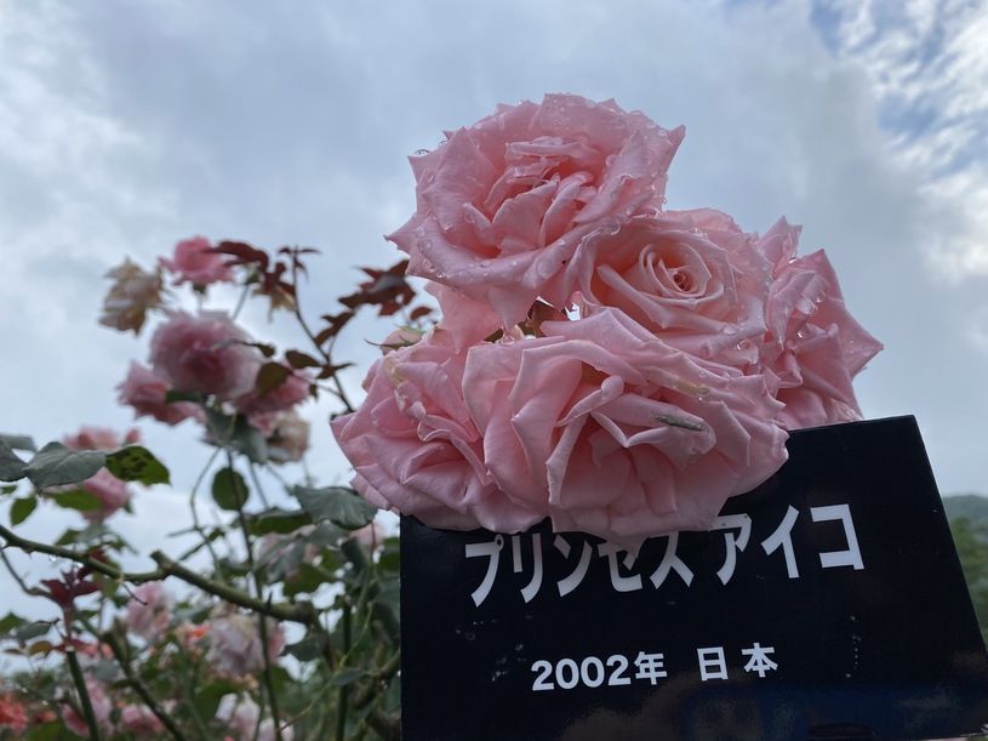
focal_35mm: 26
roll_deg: +3.5
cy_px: 370
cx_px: 494
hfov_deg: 67.3
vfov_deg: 53.1
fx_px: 742
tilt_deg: +26.1
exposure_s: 1/1232
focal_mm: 4.25
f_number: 1.8
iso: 32
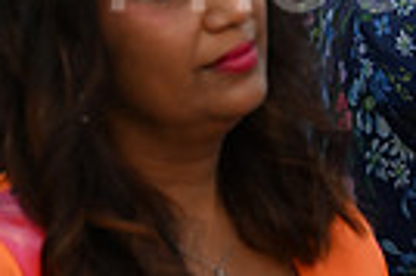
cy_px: -185
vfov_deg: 1.9
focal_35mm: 738
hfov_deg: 2.8
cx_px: 512
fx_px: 8518
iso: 1600
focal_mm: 170
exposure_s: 1/500
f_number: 4.5
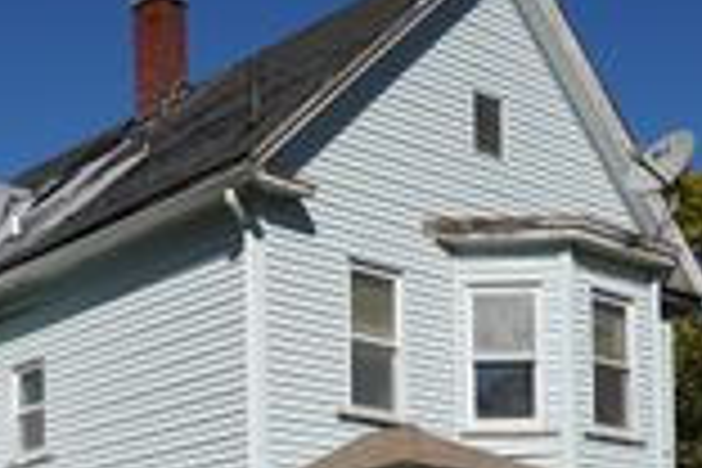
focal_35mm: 77
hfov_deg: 26.3
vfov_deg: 16.5
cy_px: 650
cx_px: 306
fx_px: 1501
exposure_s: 1/1000
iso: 100
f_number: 5.6
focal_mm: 24
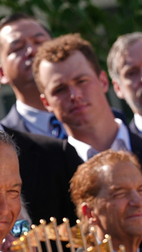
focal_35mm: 643
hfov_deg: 1.9
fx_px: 4308
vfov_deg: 3.4
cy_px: 173
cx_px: 220
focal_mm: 149
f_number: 3.5
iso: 125
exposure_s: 1/1250
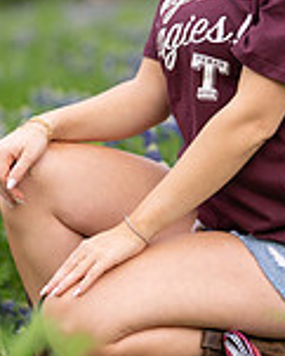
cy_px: 62
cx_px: 280
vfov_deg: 10.3
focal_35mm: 187
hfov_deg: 8.2
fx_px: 1970
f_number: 1.2
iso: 250
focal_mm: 50
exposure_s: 1/800
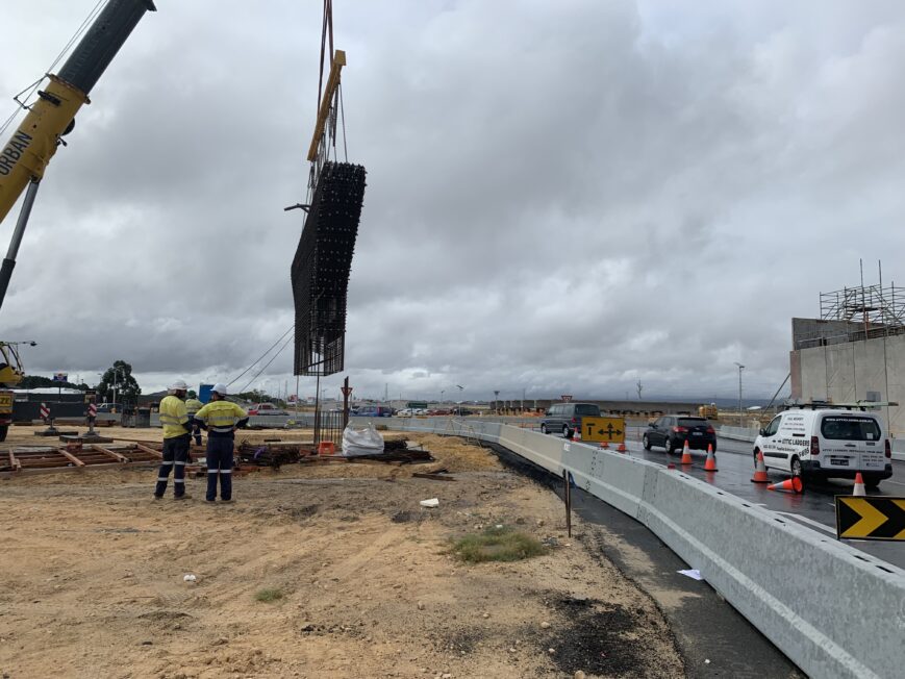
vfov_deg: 53.1
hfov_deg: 67.3
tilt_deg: +5.4
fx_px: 680
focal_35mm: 26
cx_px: 452
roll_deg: +0.0
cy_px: 340
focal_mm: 4.25
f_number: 1.8
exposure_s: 1/5128
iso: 25
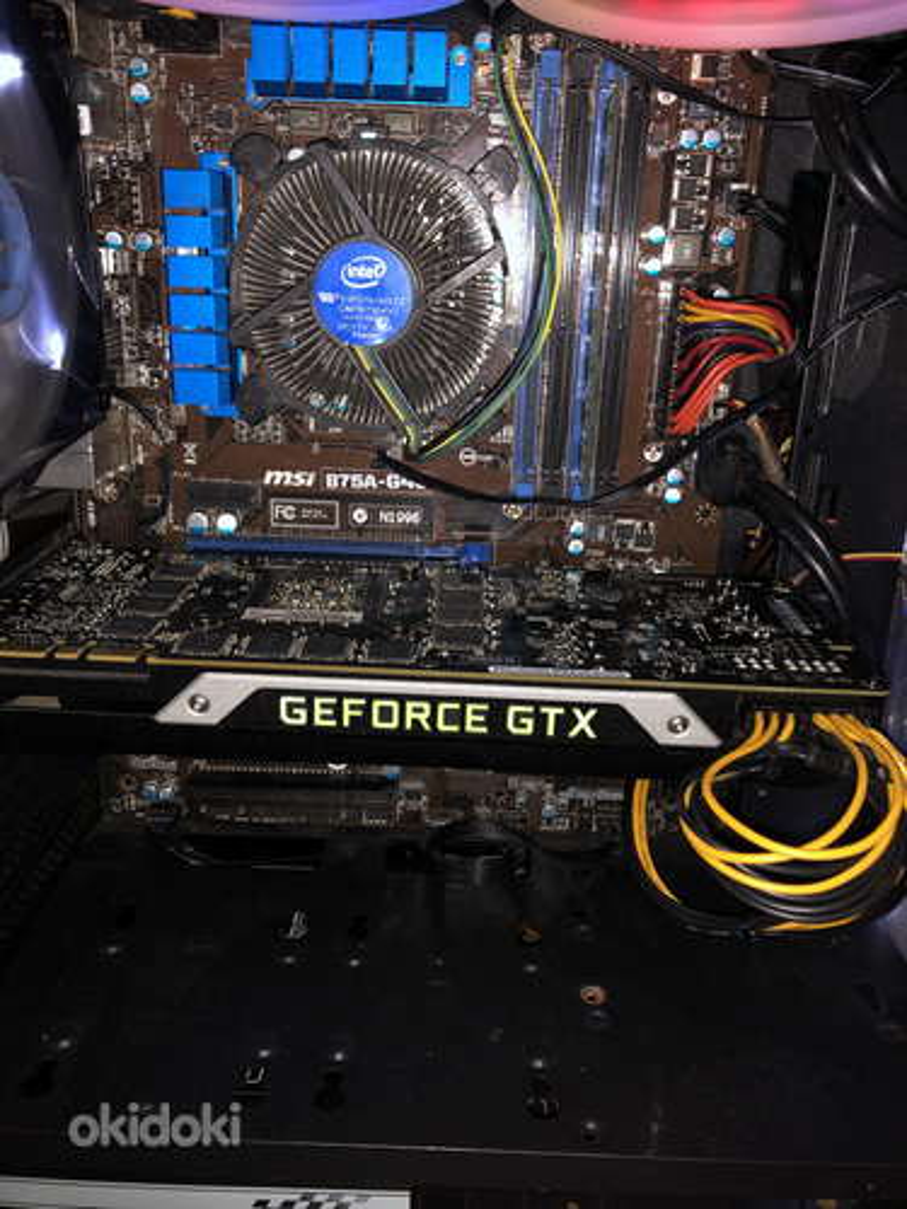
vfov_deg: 63.4
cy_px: 604
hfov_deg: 49.7
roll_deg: -2.4
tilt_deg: -18.6
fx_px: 978
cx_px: 454
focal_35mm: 28
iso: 40
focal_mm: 4
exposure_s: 1/18
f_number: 1.8
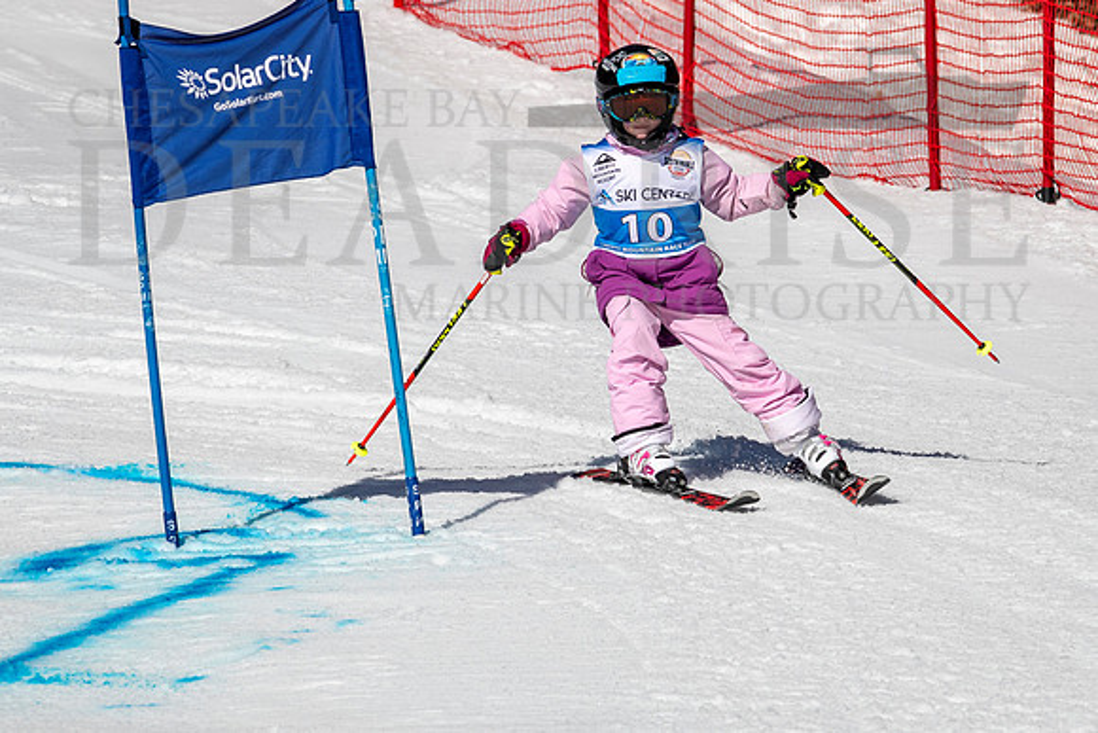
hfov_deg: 2.1
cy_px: 345
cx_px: 657
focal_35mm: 990
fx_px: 30208
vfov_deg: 1.4
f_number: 8
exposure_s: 1/2000
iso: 200
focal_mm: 400
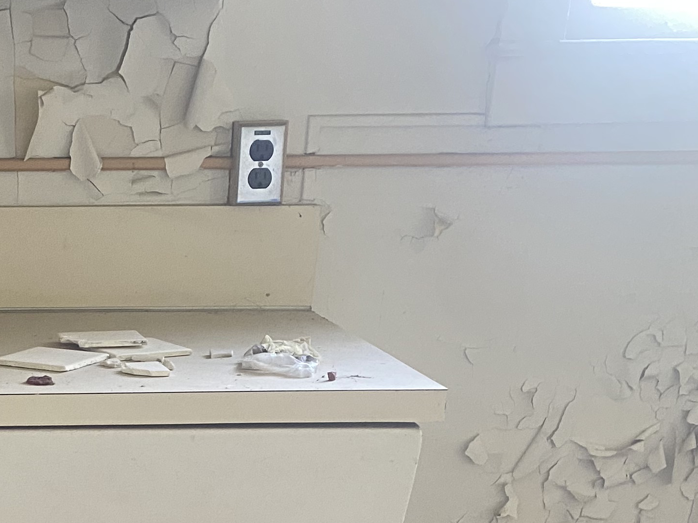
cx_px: -176
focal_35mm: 73
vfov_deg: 18.8
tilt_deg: -24.0
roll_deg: +0.5
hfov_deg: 23.9
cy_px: 666
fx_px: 1472
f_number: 1.8
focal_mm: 4.25
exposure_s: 1/60
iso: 320
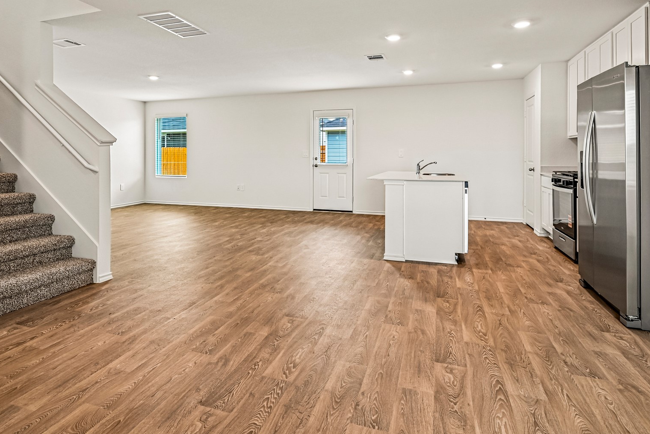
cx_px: 304
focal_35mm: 20
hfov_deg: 83.9
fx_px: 361
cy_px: 153
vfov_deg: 60.8
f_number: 8
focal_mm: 14
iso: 250
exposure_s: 1/15
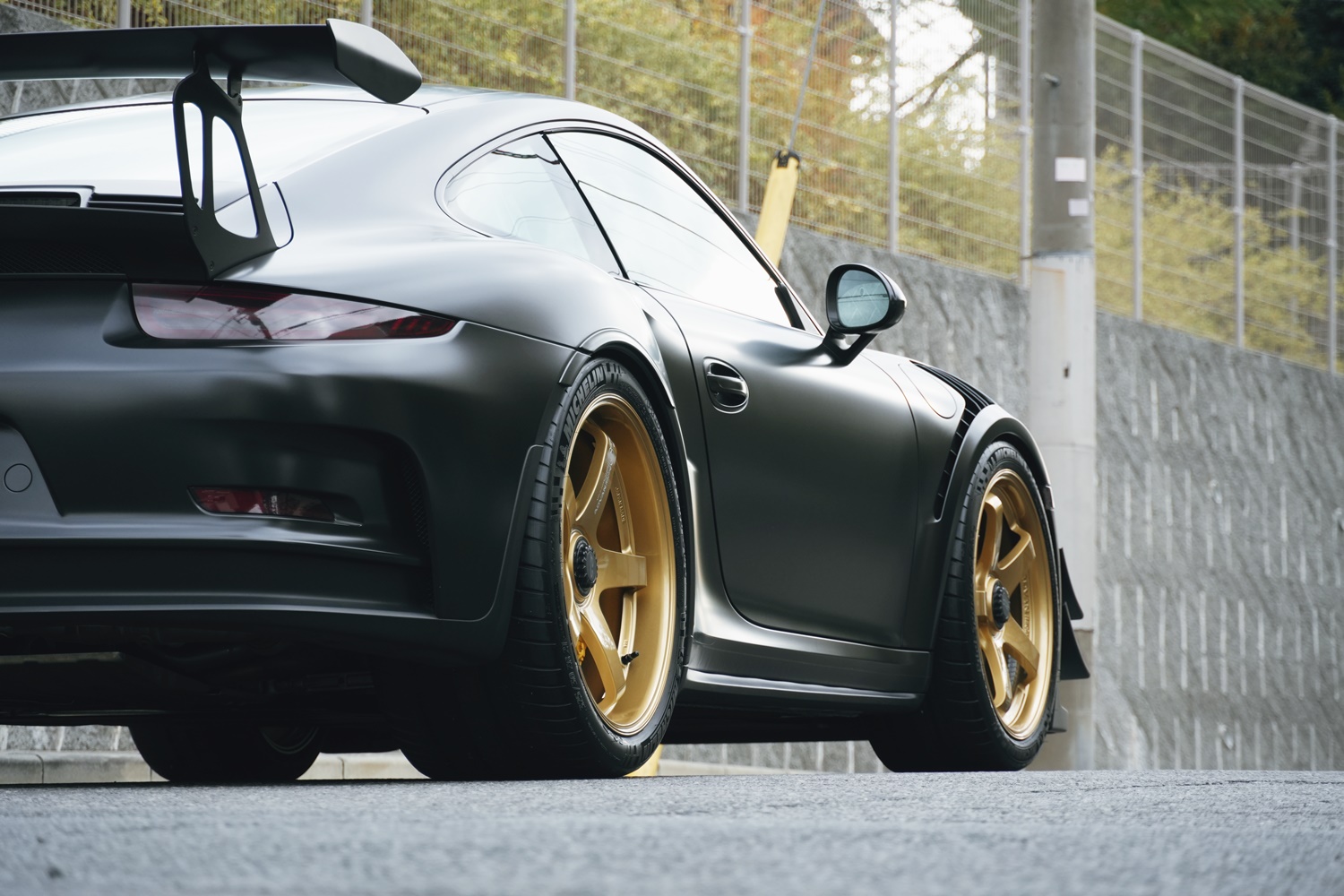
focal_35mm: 171
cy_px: 448
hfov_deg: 12.0
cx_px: 672
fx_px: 6384
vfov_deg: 8.0
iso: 500
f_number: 5.6
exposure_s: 1/200
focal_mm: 114
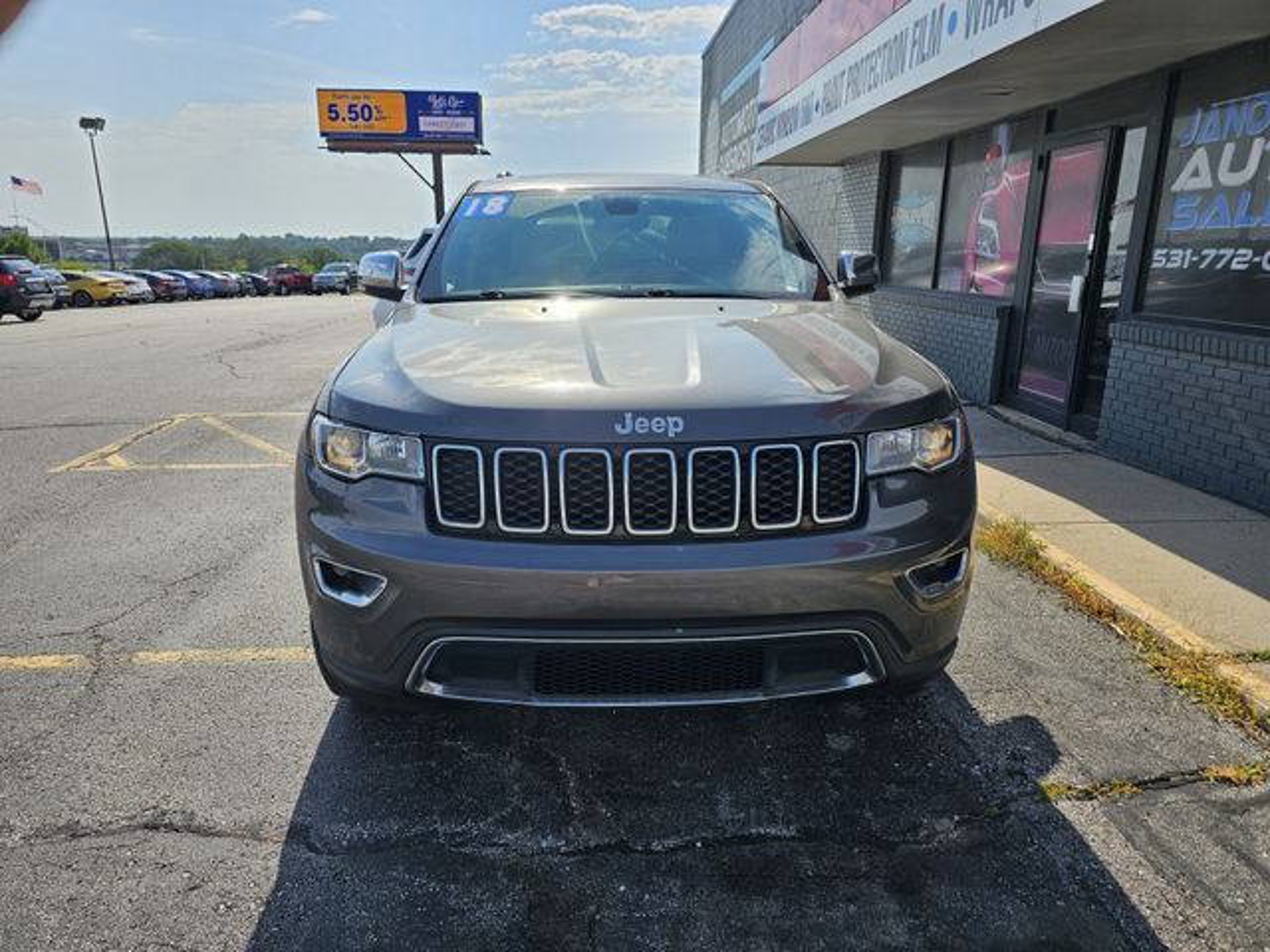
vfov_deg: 58.9
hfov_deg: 73.9
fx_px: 844
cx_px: 635
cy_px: 476
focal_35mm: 23
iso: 10
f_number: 1.7
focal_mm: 6.3
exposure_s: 1/900
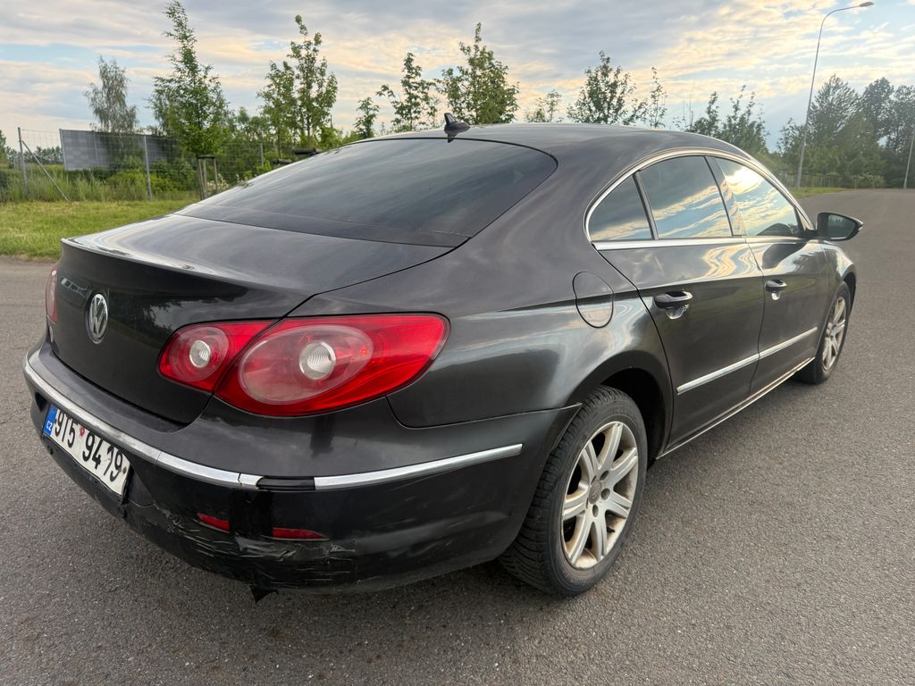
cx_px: 458
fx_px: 634
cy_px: 343
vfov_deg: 56.8
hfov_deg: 71.6
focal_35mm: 24
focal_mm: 6.76
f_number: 1.78
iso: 100
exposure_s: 1/757
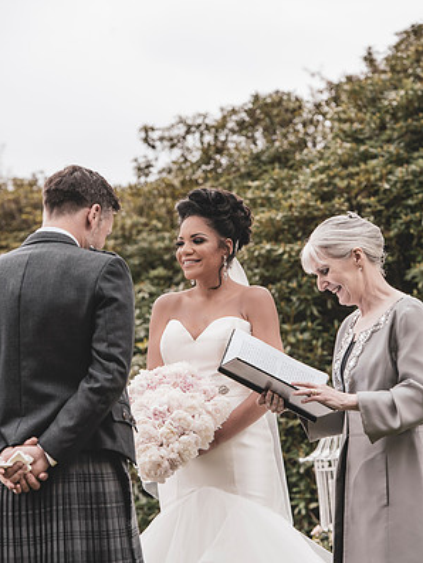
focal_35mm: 133
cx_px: 212
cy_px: 315
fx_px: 2166
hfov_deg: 11.2
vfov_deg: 14.8
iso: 250
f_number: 5.6
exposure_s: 1/320
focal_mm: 122
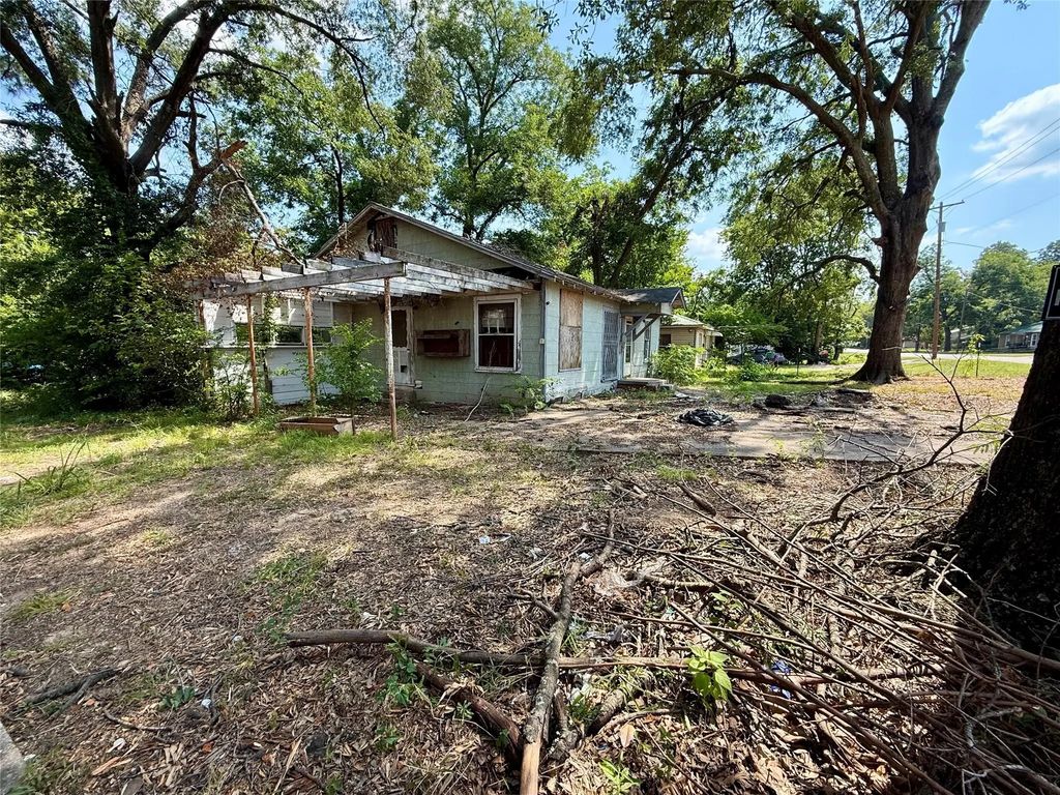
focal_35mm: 14
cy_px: 398
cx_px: 530
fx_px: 429
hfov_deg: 102.1
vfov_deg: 85.7
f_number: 2.2
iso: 64
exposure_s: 1/486
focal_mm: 2.22
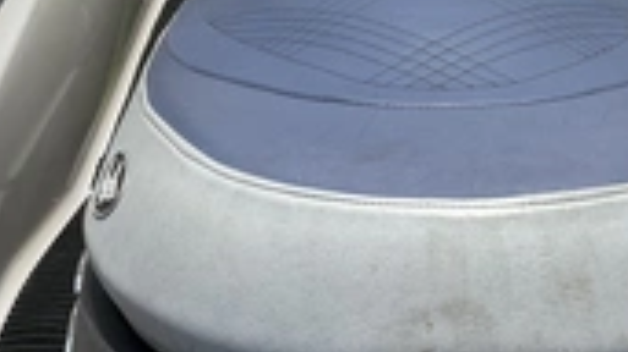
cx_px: 448
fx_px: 1232
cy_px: 88
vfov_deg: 16.2
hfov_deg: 28.3
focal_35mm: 74
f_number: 1.8
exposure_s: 1/2427
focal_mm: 3
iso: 25
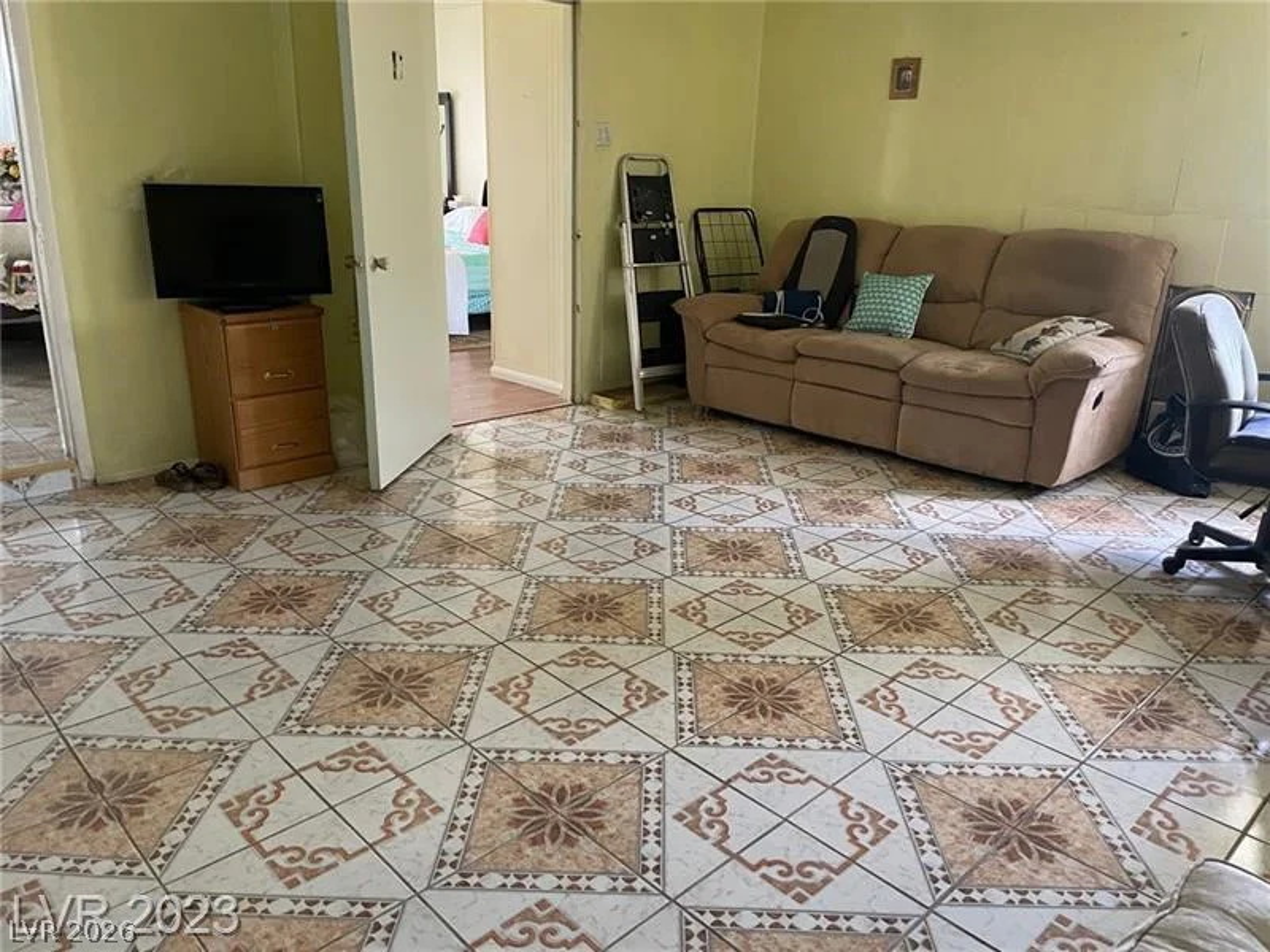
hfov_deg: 67.3
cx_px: 635
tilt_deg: -17.0
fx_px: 954
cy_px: 476
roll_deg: -1.4
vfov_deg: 53.1
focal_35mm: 26
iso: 500
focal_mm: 4.2
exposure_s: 1/60
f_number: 1.6
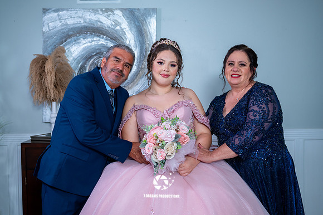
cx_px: 156
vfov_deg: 32.0
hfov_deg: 46.7
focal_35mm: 42
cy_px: 104
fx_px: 374
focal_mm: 40
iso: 1250
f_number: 4
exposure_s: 1/60
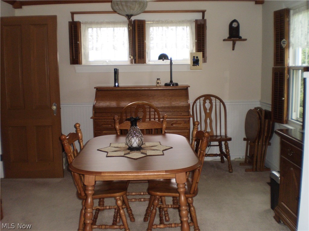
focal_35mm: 36
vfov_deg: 39.7
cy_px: 116
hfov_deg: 51.4
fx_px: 321
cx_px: 154
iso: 160
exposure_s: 1/30
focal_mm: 6.3
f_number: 3.1
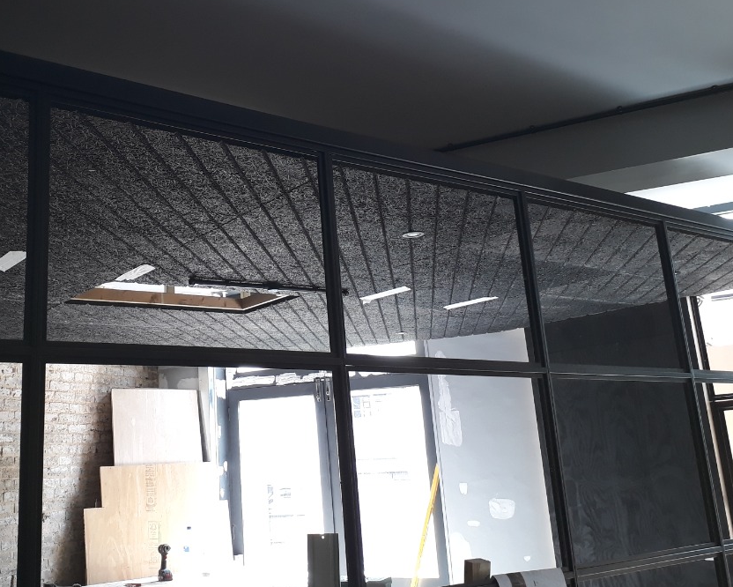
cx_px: 255
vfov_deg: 39.1
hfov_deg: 47.3
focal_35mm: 38
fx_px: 825
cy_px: 248
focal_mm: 3.6
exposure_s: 1/33
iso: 64
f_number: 1.9
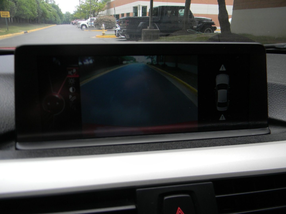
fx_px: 231
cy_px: 107
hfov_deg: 63.4
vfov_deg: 49.7
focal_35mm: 28
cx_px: 143
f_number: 3.5
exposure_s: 1/317
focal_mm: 5
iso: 80
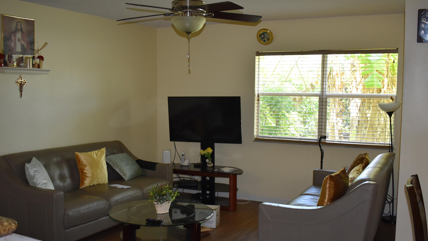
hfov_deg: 51.0
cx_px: 213
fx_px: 449
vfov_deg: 30.0
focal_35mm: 40
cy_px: 136
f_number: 4
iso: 1000
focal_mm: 25
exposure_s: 1/125
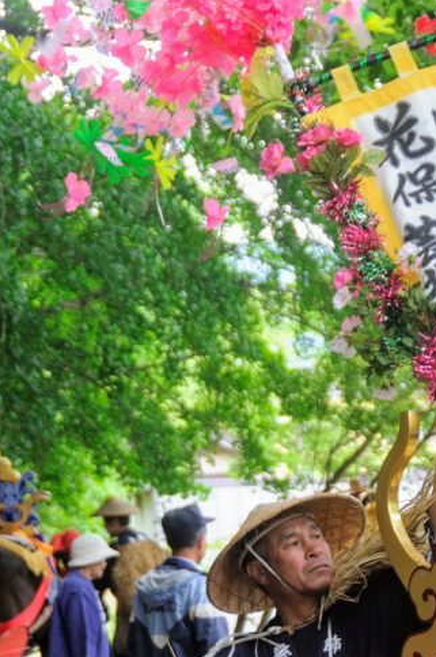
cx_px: 294
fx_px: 3737
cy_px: 529
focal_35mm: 205
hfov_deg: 6.7
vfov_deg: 10.0
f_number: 5
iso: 200
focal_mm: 82
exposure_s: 1/50
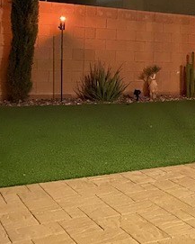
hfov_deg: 23.9
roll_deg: -2.9
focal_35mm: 60
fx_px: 433
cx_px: 208
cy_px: 53
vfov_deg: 30.8
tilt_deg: -0.7
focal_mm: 4.25
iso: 1250
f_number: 1.8
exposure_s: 1/8
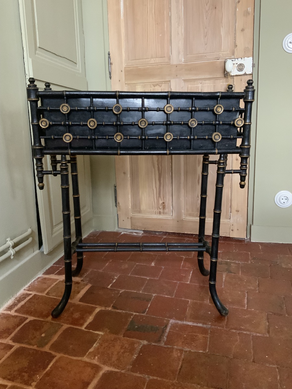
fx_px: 326
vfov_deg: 61.7
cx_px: 146
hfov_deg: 48.2
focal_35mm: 29
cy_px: 194
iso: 320
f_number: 1.8
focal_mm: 3
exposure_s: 1/33
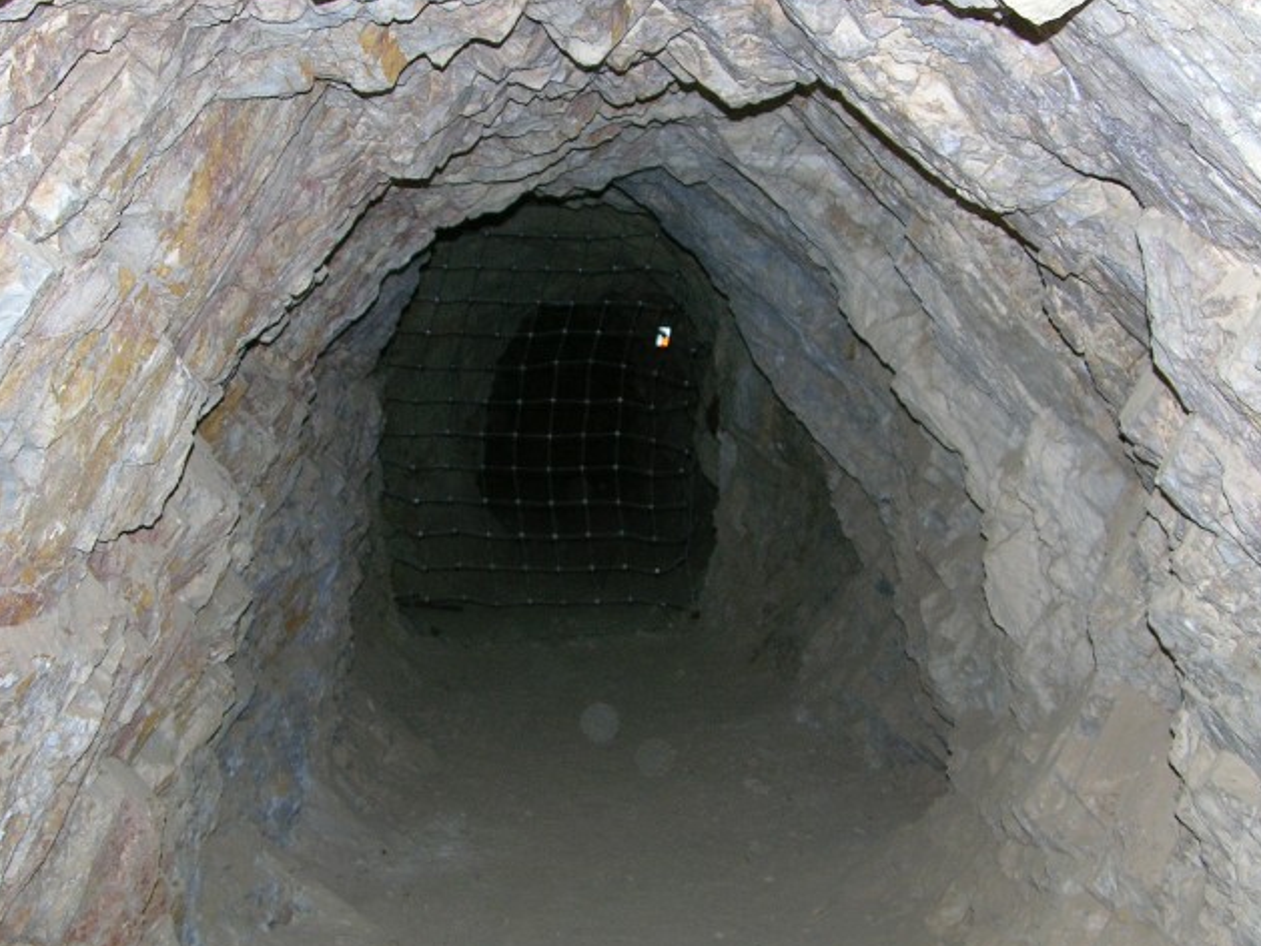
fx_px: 2077
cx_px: 543
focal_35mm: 57
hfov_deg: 33.7
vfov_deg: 25.7
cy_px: 525
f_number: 2.8
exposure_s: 1/60.1
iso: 100
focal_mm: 8.9
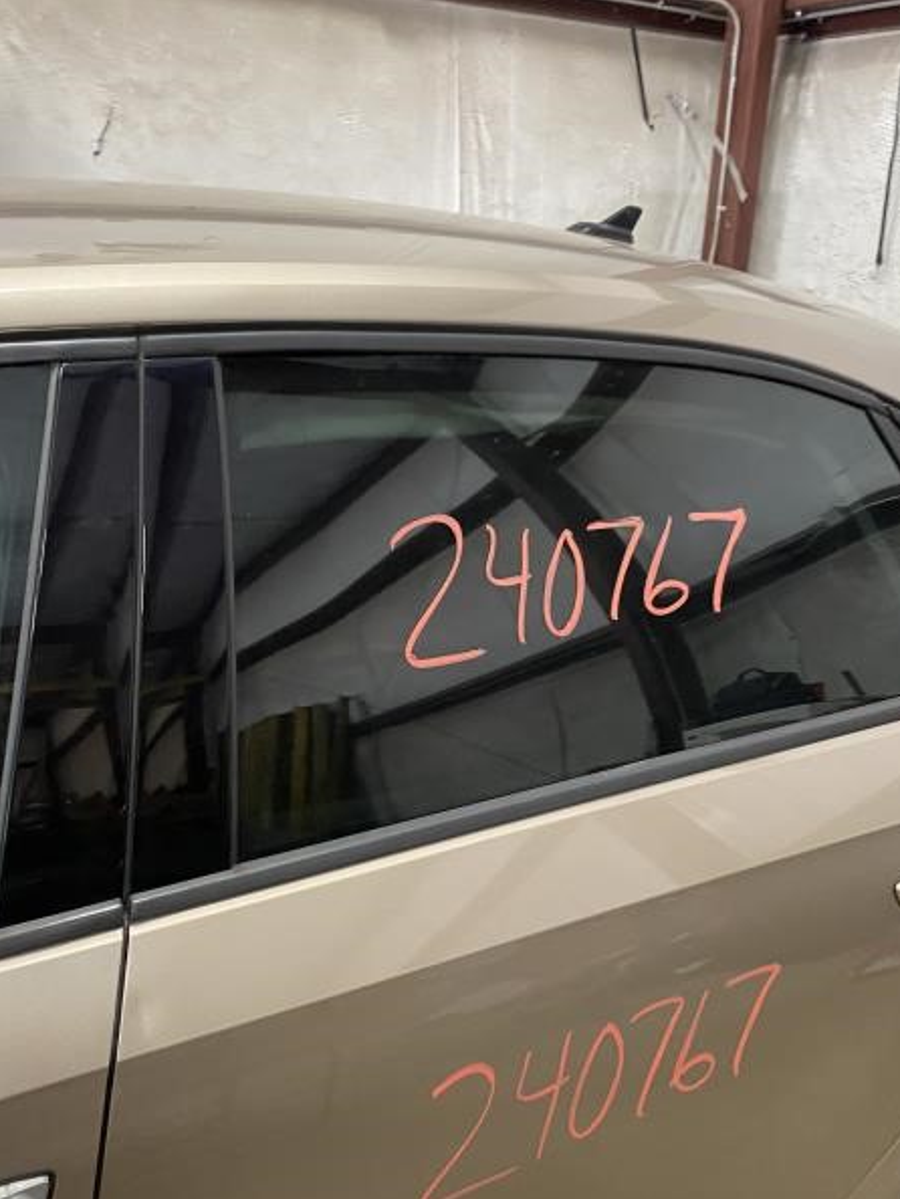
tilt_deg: -14.3
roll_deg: -0.7
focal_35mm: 35
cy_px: 602
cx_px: 543
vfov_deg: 52.6
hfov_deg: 40.5
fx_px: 1212
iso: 200
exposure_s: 1/60
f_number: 1.8
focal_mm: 4.25
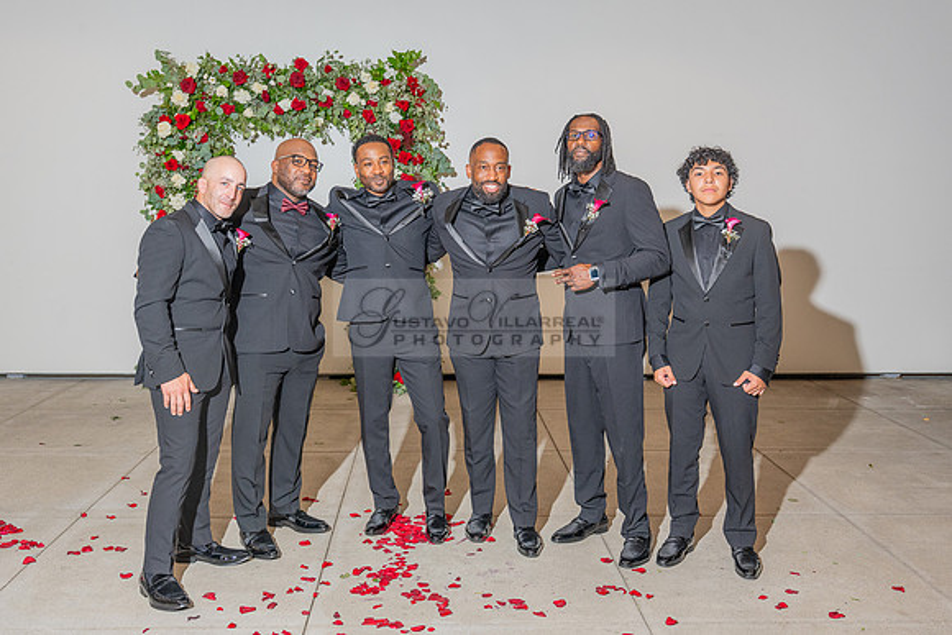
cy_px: 262
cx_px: 457
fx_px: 1011
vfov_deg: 34.8
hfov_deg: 50.4
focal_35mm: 38
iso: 800
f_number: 4
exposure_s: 1/200
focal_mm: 32.5
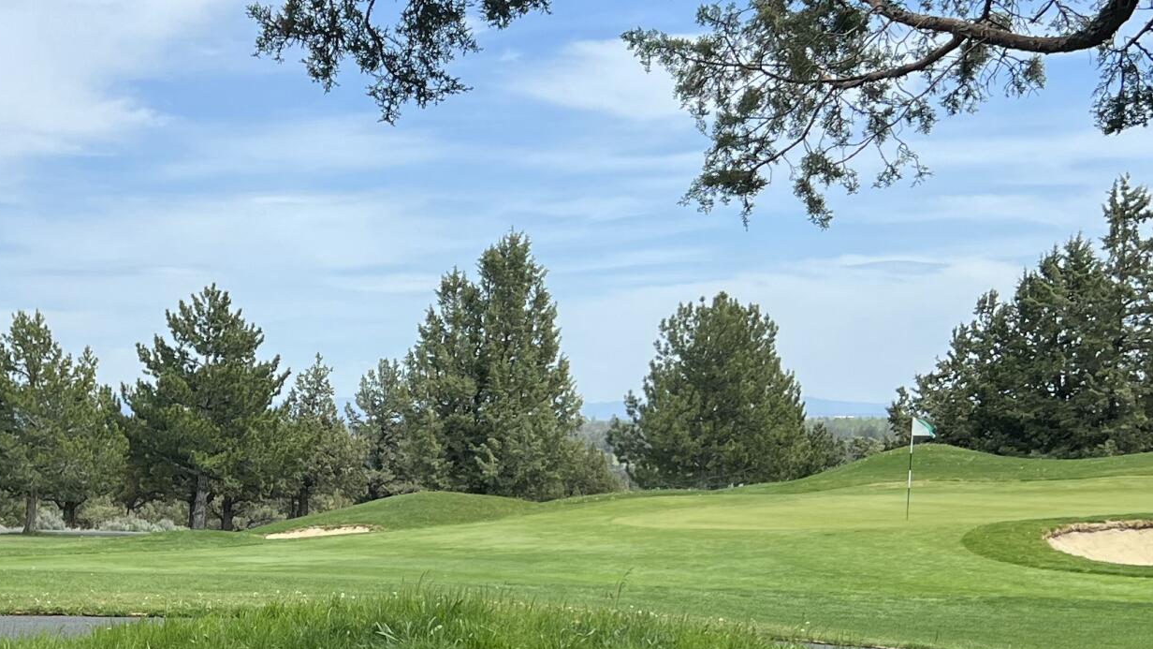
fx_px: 2110
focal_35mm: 69
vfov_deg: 17.3
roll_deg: +0.2
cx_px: 267
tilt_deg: -3.8
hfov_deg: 30.0
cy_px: 559
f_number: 1.5
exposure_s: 1/3165
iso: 50
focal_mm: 5.7
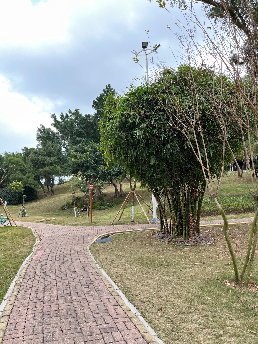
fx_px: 258
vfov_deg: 67.3
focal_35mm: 26
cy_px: 172
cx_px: 129
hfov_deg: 53.1
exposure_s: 1/363
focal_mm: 5.1
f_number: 1.6
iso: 50
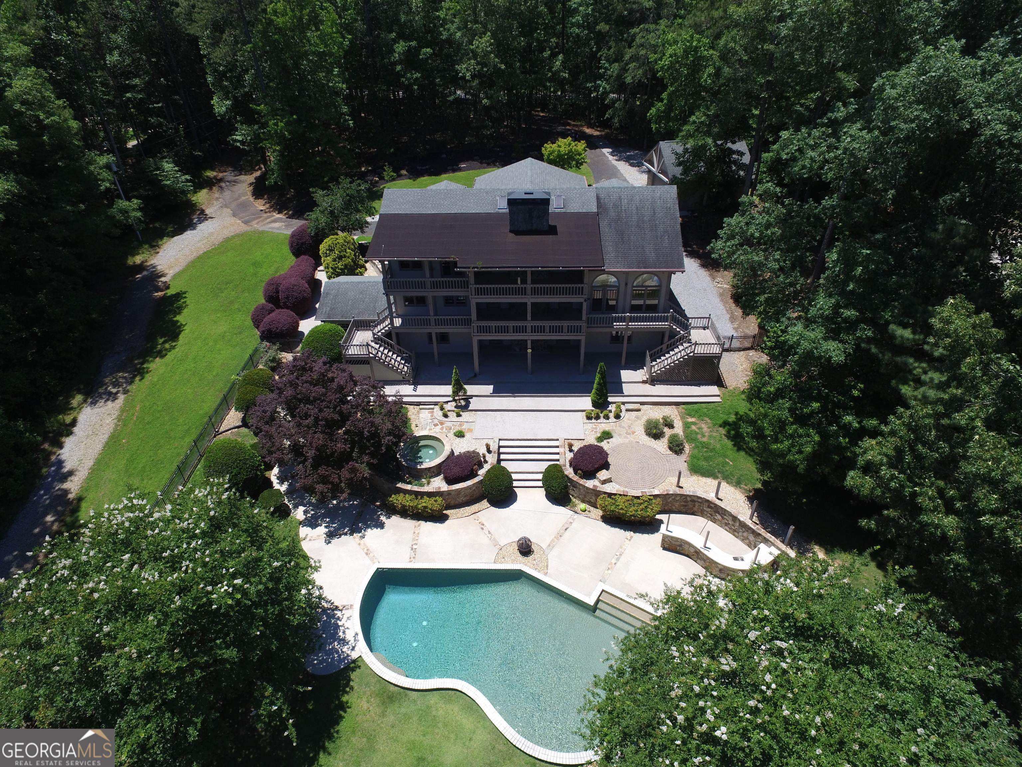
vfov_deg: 66.0
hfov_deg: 81.7
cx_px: 511
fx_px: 590
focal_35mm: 20
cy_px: 384
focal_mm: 3.61
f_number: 2.8
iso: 100
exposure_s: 1/838
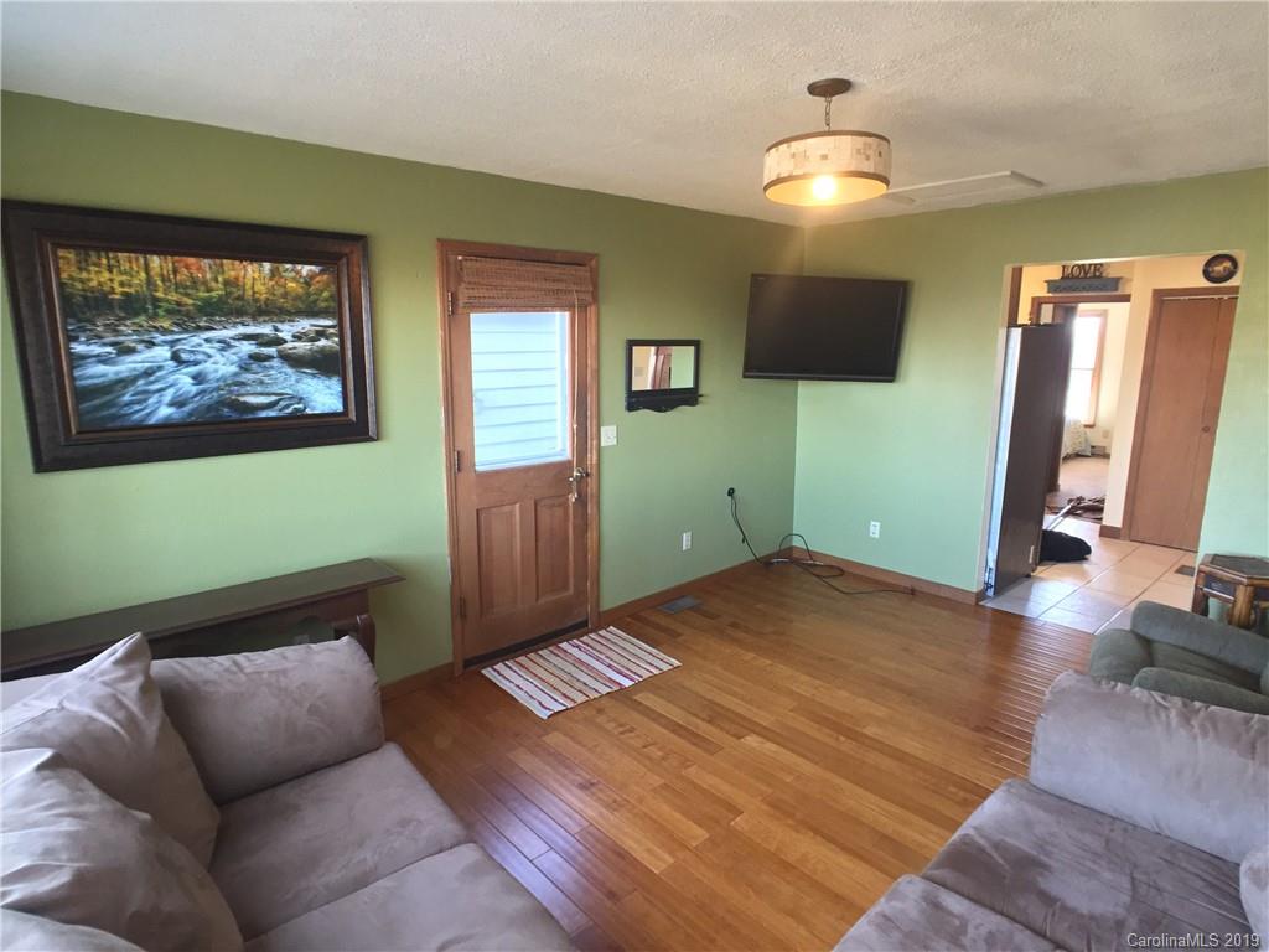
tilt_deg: -9.3
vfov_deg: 48.2
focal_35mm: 29
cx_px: 634
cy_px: 476
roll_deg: +0.2
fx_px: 1063
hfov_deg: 61.7
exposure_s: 1/30
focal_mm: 4.15
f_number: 2.2
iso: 160
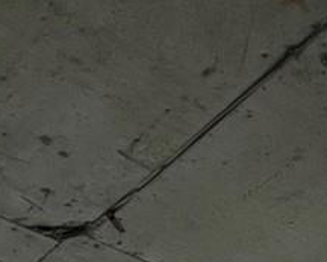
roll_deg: +0.7
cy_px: 848
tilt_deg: -1.7
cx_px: 103
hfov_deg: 20.3
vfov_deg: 10.2
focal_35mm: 94
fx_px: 910
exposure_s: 1/362
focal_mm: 1.57
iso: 32
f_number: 1.8
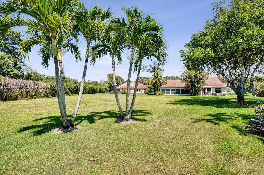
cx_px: 132
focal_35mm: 16
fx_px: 117
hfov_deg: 96.8
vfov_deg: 73.6
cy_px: 88
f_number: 13
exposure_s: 1/640
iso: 800
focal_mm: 16
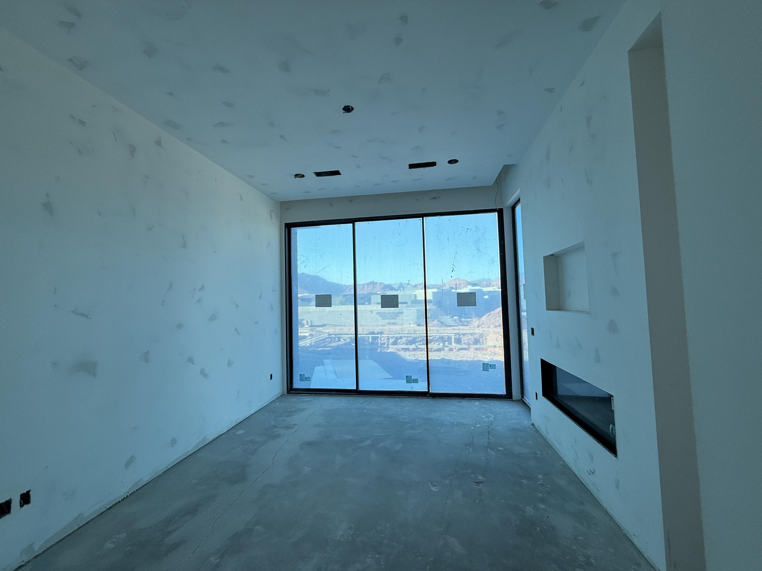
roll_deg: +1.4
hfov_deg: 102.1
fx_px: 308
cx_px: 381
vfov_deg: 85.7
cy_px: 286
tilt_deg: +4.9
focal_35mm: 14
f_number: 2.2
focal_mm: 2.22
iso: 50
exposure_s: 1/315
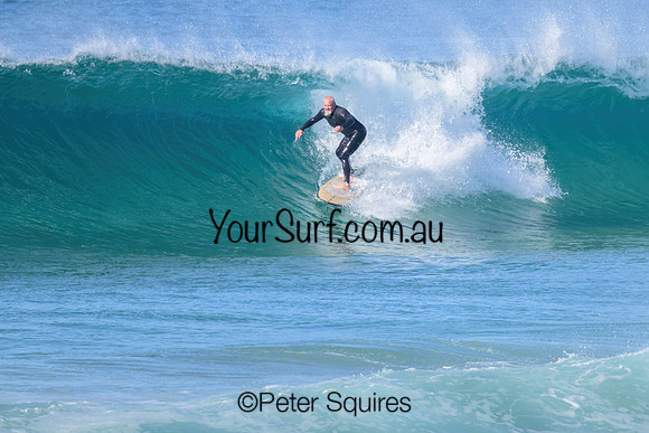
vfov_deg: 1.3
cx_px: 441
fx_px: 19586
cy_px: 141
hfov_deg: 1.9
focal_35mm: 1086
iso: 900
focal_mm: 800
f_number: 11
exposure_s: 1/1250
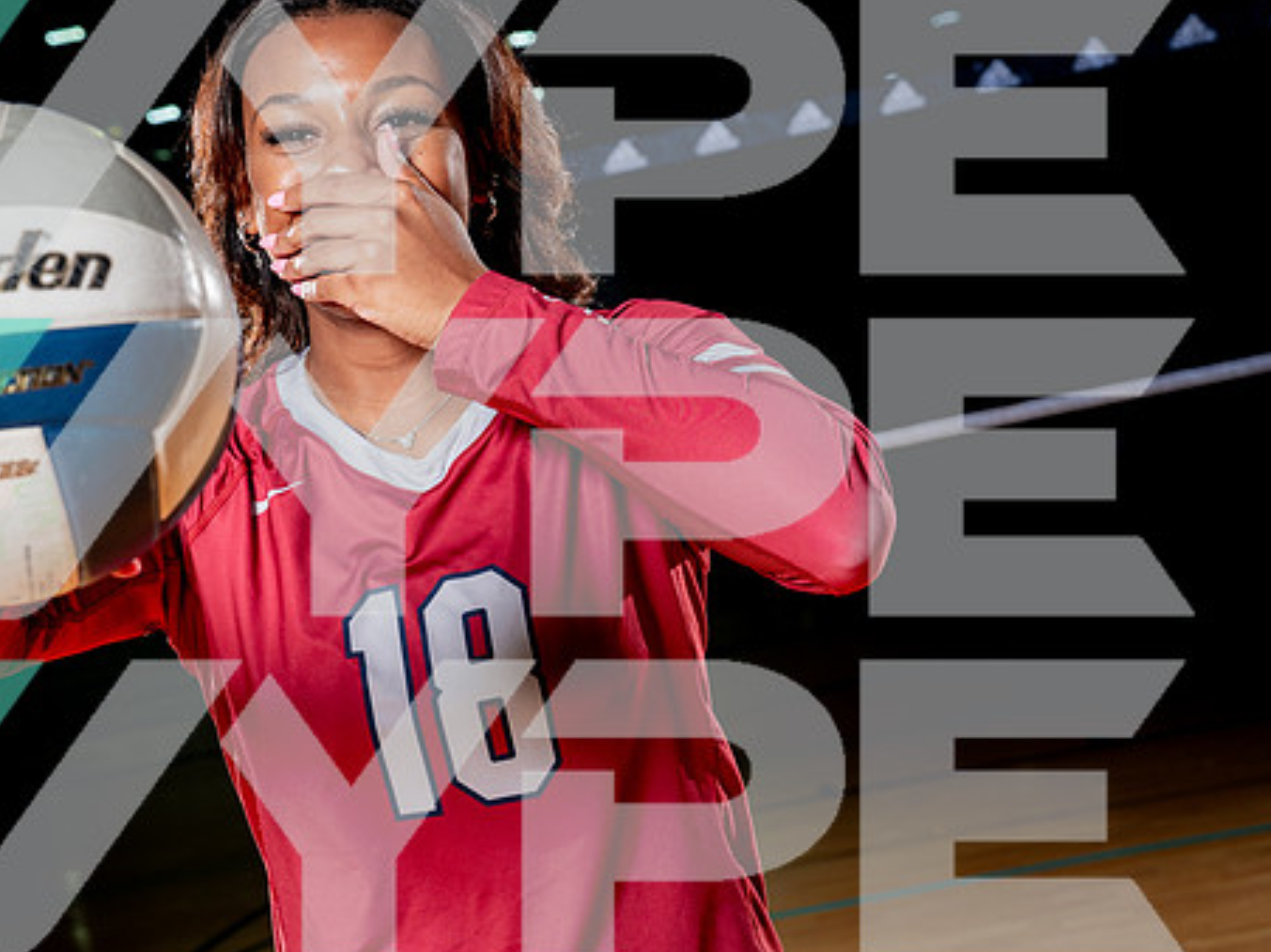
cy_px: 469
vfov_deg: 21.6
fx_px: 2496
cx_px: 476
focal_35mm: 68
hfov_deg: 28.5
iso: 250
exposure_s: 1/250
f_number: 7.1
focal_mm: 55
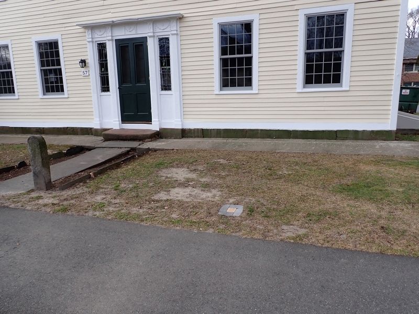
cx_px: 210
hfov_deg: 69.4
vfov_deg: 54.9
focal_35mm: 25
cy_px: 157
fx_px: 303
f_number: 2.8
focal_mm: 4.5
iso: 100
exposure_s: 1/320
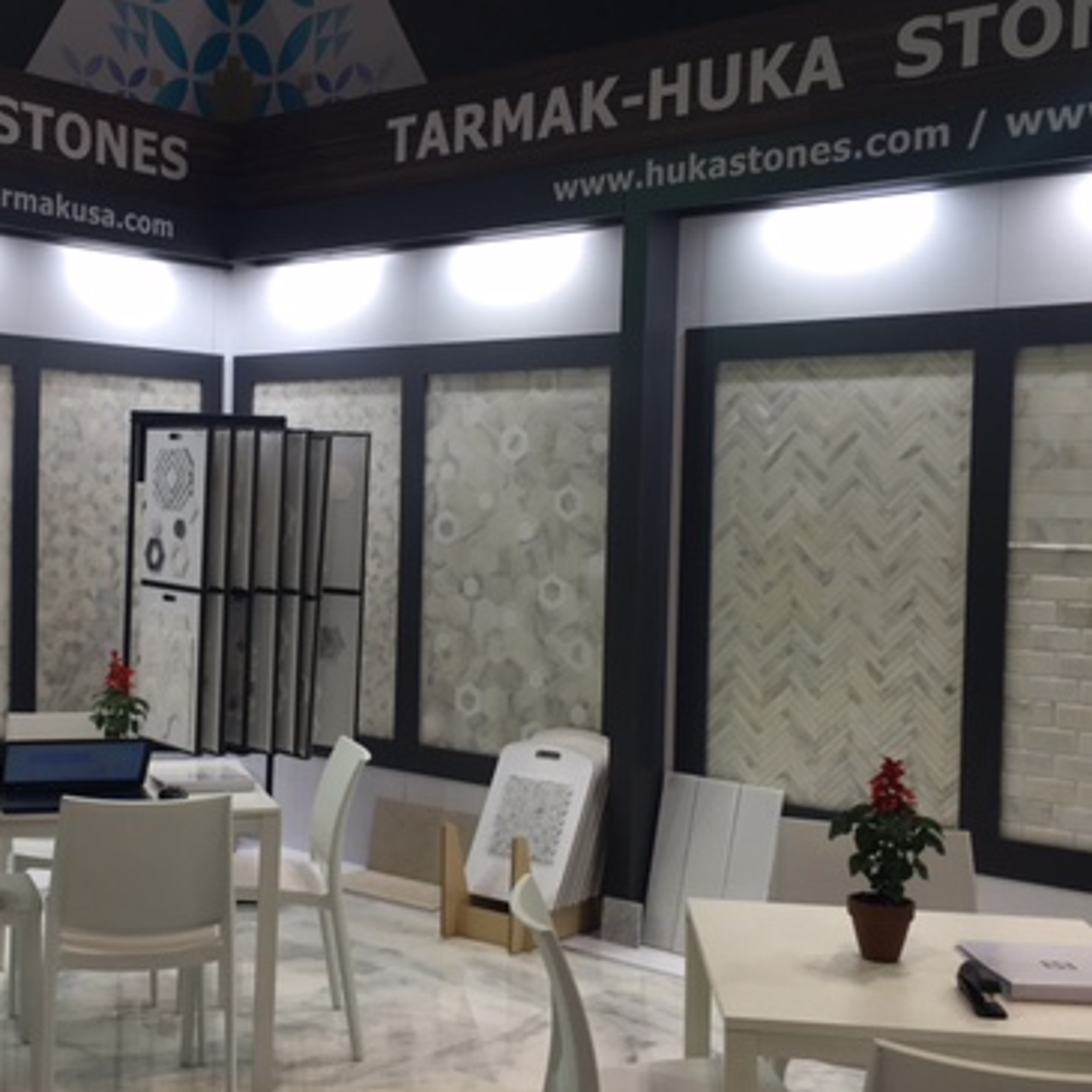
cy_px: 545
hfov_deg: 37.0
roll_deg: -1.0
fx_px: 1606
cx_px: 332
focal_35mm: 45
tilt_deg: -2.2
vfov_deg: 37.6
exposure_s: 1/60
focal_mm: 4.15
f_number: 2.2
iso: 32
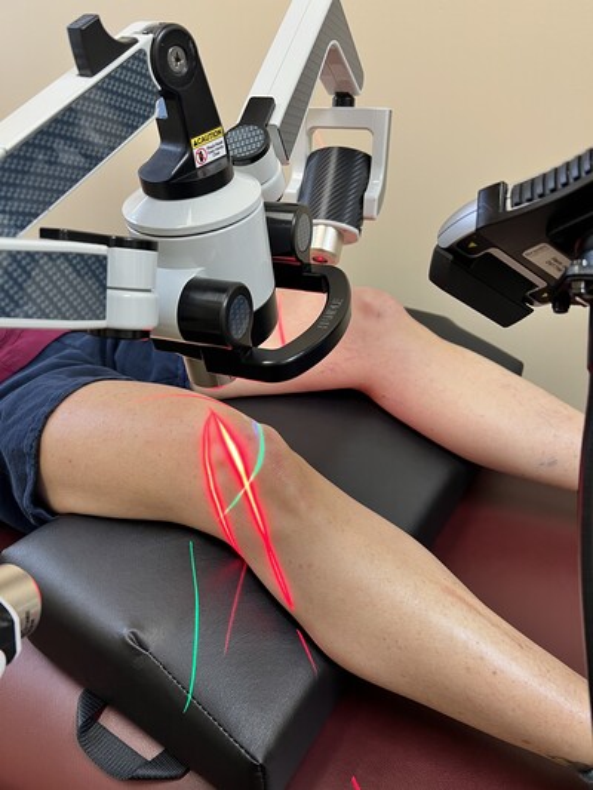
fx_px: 594
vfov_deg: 67.3
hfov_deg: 53.1
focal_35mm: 26
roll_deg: +0.9
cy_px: 395
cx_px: 296
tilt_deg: -36.3
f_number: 1.5
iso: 80
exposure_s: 1/51
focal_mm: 5.7
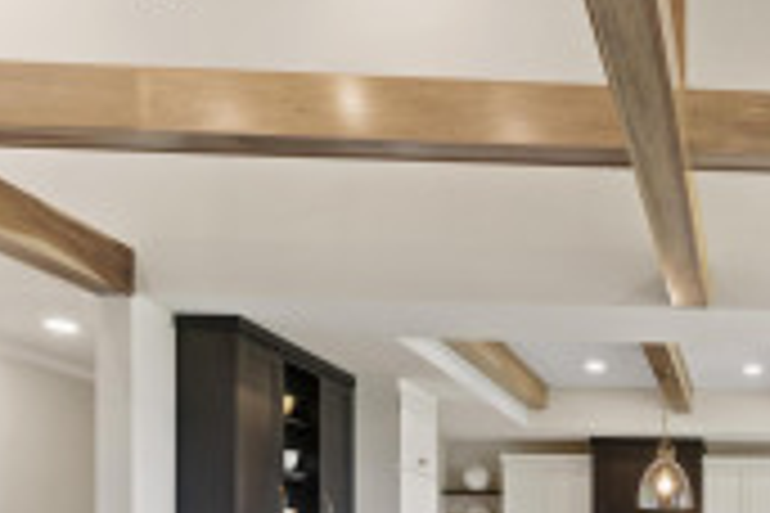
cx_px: 851
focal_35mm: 42
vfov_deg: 30.3
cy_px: 475
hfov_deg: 38.3
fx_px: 898
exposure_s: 1/13
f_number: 8
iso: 500
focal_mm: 18
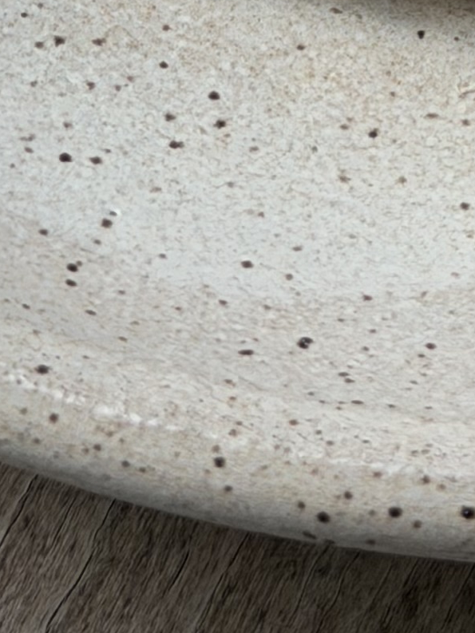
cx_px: 794
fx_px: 4463
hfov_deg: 6.0
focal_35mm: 244
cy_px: -796
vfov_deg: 7.6
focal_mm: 6.76
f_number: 1.78
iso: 64
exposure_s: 1/549
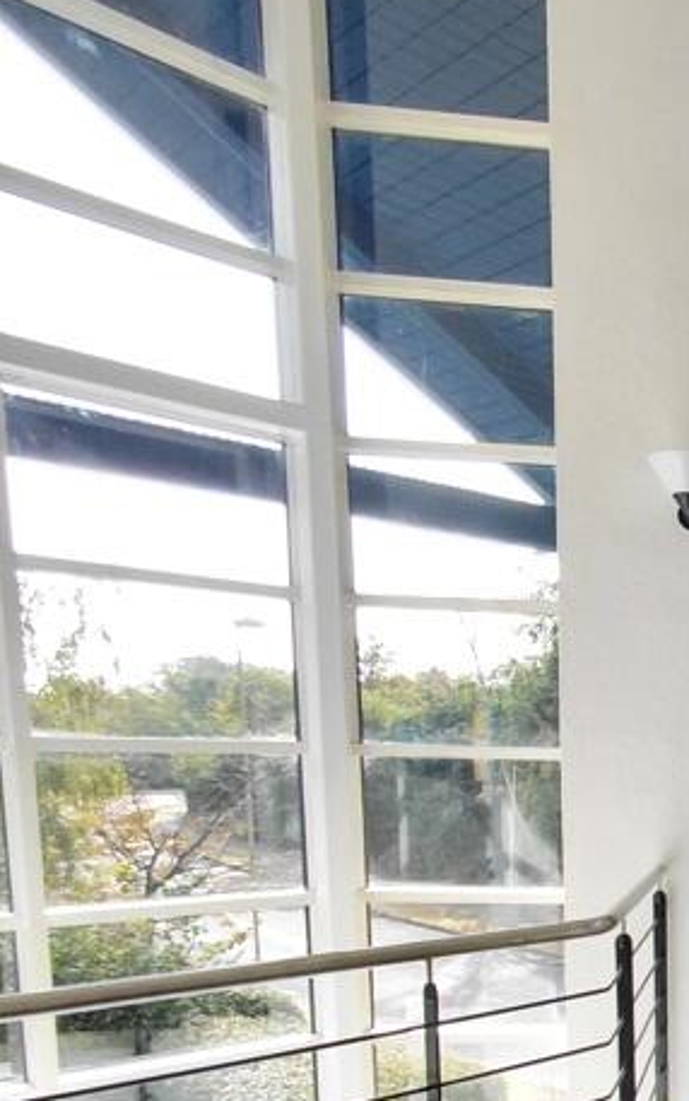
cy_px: 894
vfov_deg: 48.4
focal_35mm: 38
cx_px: 961
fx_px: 1141
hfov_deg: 26.7
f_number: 2.2
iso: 80
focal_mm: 1.64
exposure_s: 1/100
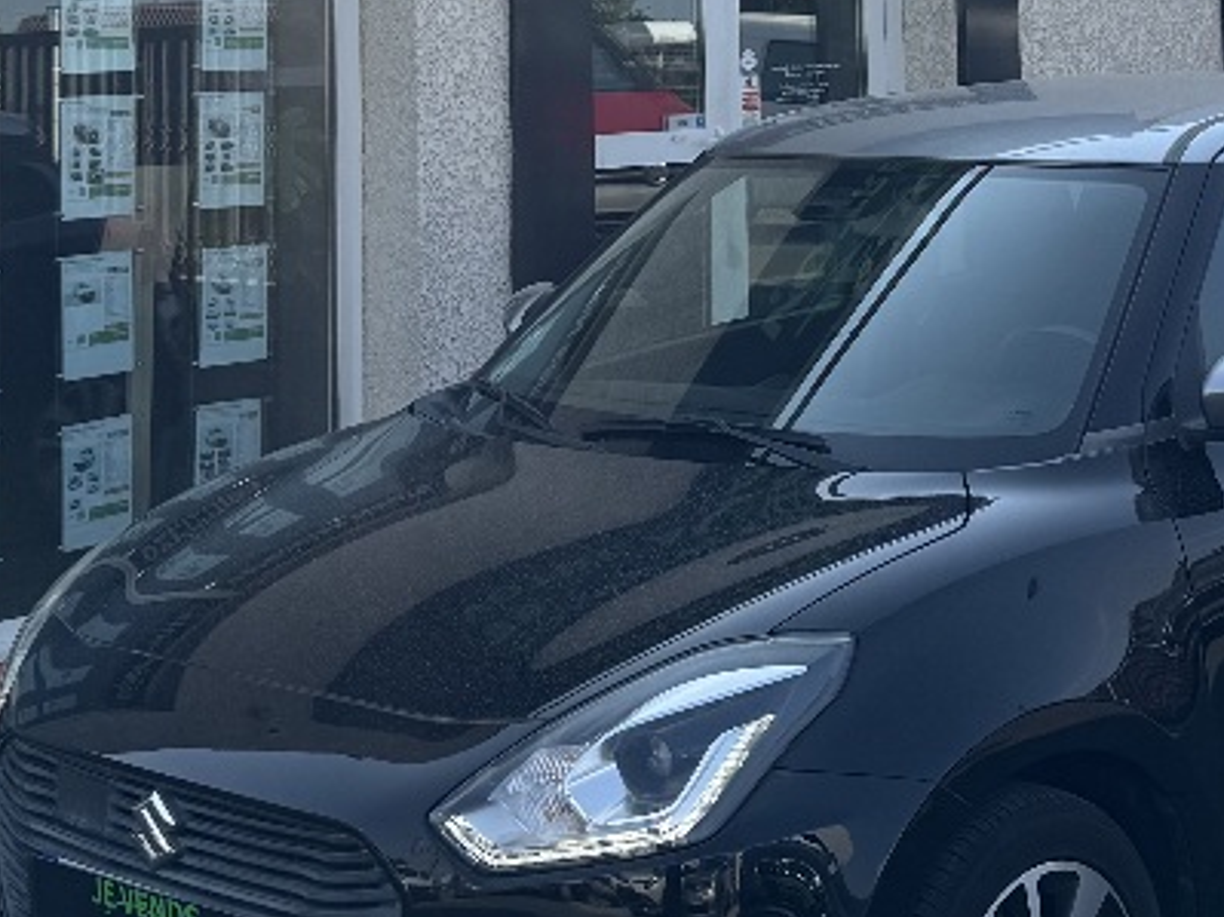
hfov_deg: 25.2
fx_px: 2722
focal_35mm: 77
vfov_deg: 18.1
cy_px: -190
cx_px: 801
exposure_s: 1/4049
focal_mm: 6.76
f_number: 1.78
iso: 80
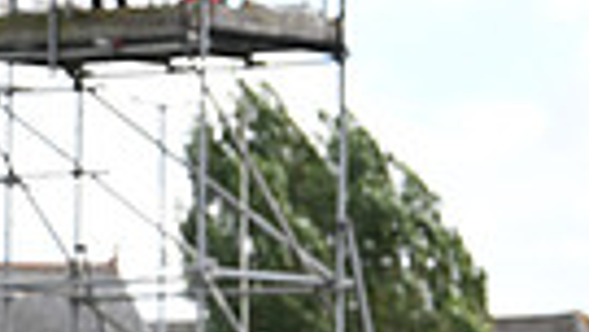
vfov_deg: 2.3
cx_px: -401
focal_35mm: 521
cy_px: 762
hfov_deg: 4.1
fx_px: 8139
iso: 800
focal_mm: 116
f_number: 5
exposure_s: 1/2500
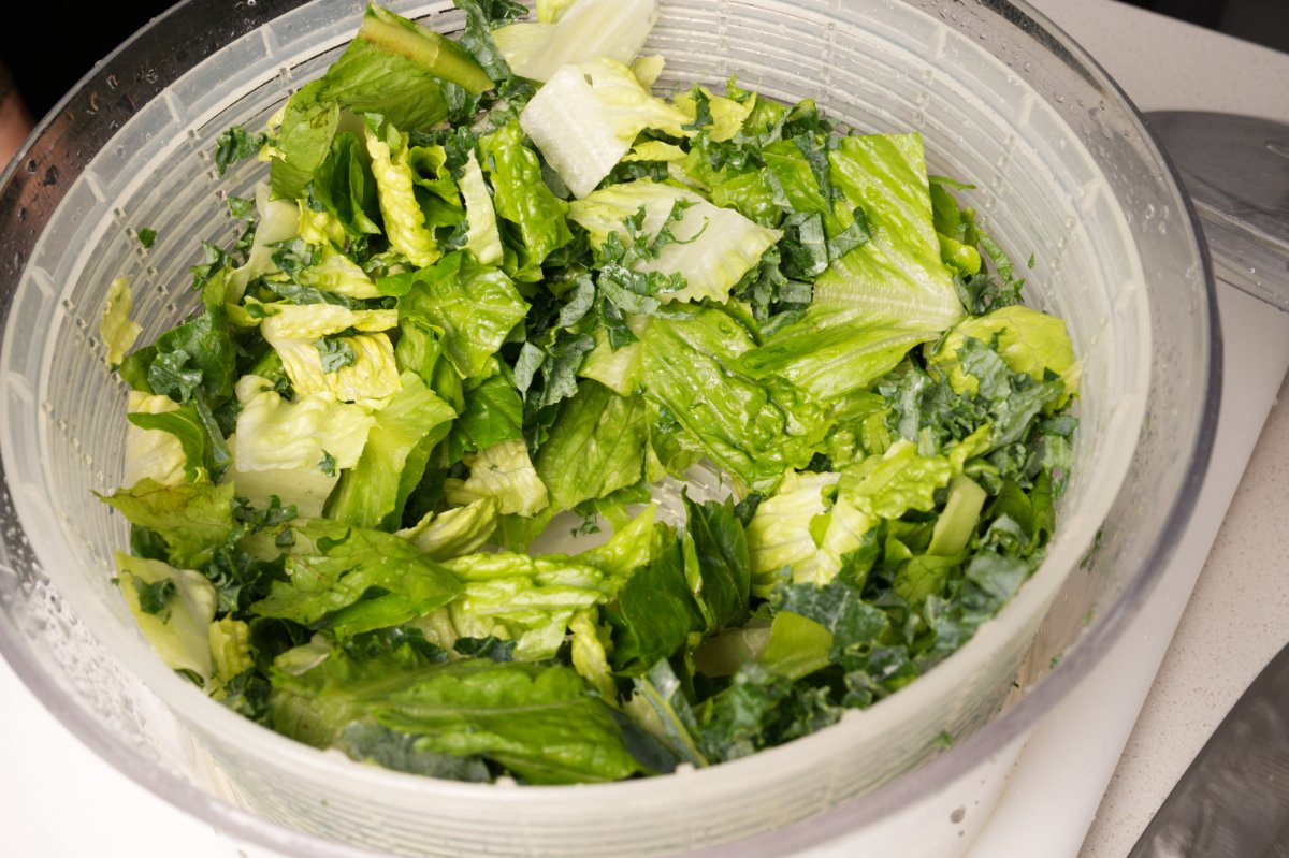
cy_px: 429
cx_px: 644
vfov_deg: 30.5
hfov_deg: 44.5
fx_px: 1575
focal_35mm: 44
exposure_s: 1/800
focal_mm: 44
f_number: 11
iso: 1250
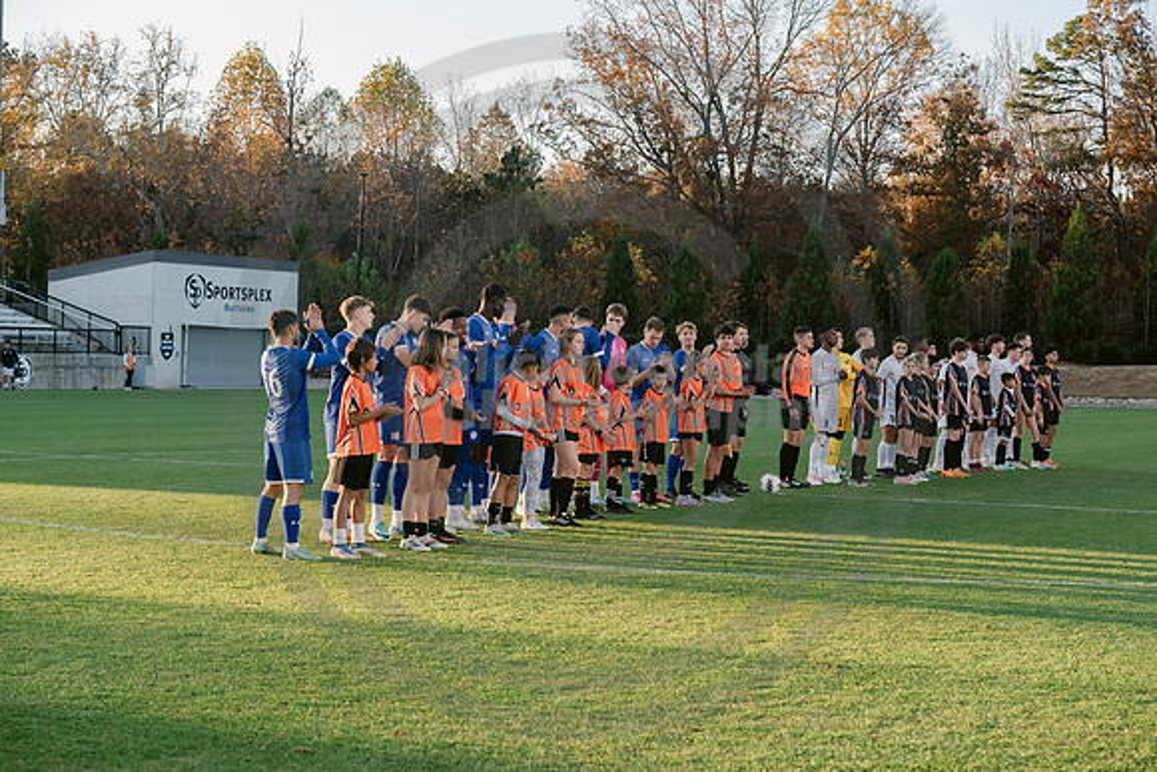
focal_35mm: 70
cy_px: 386
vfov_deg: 19.5
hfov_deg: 28.8
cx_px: 578
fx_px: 2250
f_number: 5.6
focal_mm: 70
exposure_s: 1/800
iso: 1250
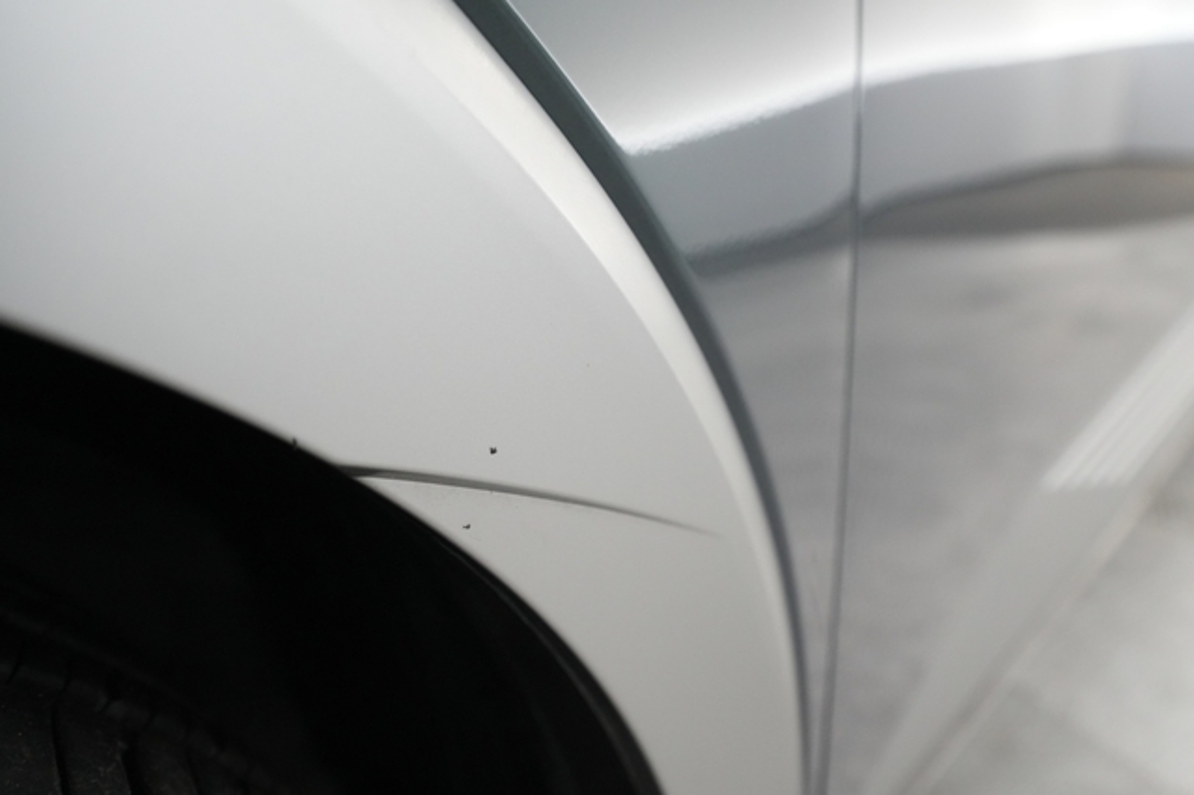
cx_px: 597
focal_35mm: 28
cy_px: 398
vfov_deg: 46.4
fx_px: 928
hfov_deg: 65.5
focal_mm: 28
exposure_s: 1/100
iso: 5000
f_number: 5
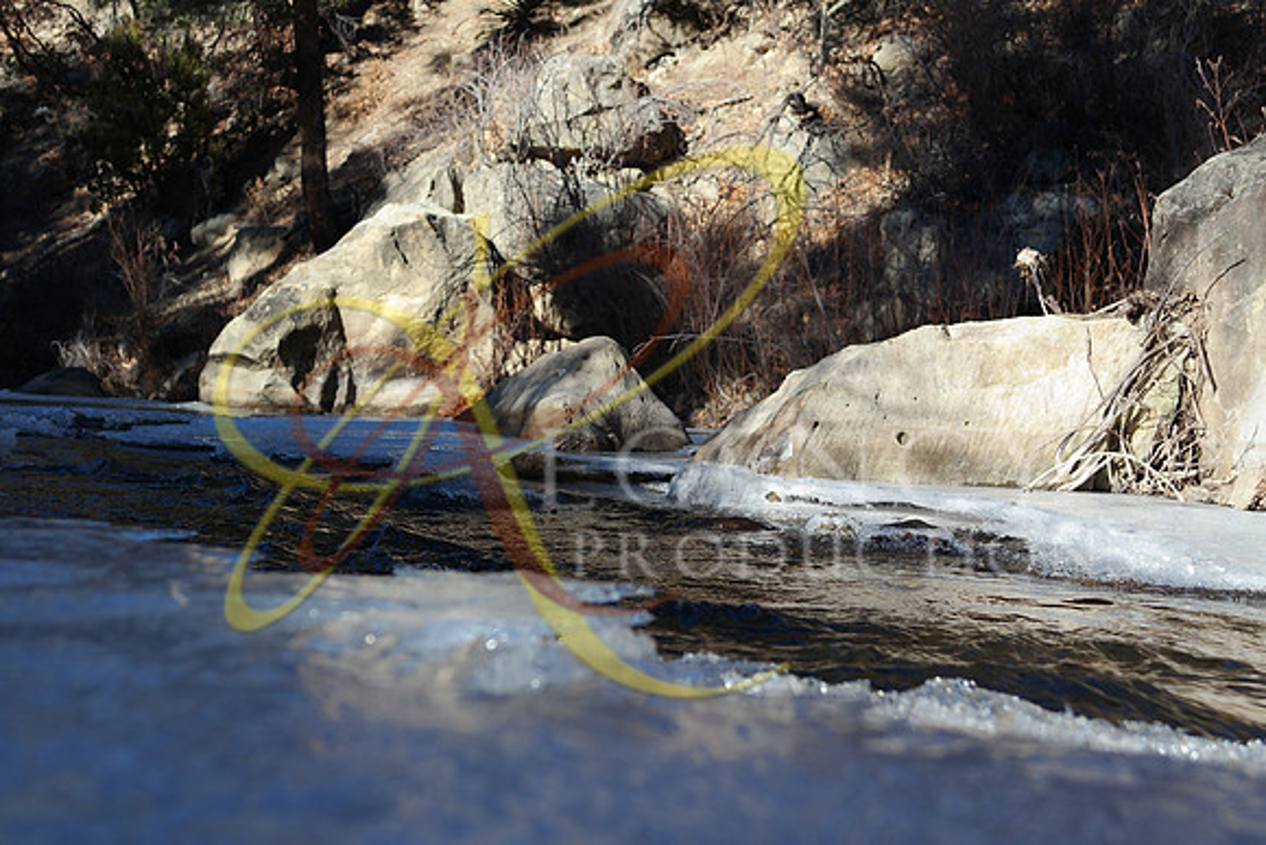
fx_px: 1864
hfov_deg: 37.5
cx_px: 633
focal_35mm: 53
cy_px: 422
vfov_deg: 25.5
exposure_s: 1/160
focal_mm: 35
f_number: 5
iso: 100
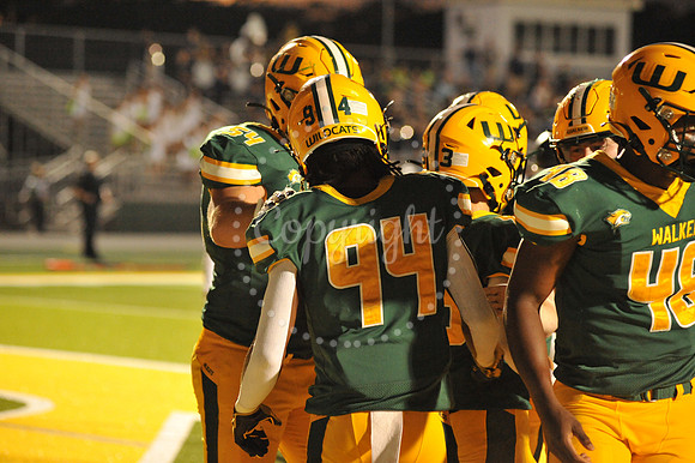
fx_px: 2605
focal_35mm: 135
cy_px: 232
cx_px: 348
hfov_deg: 15.2
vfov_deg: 10.1
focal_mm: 135
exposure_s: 1/250
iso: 6400
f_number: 4
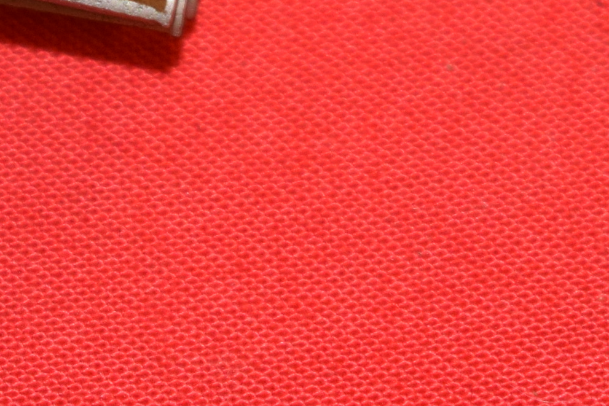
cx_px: 102
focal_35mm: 374
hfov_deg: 5.5
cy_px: -456
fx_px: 6332
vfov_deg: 3.6
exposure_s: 1/60
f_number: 5.6
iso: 640
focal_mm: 55
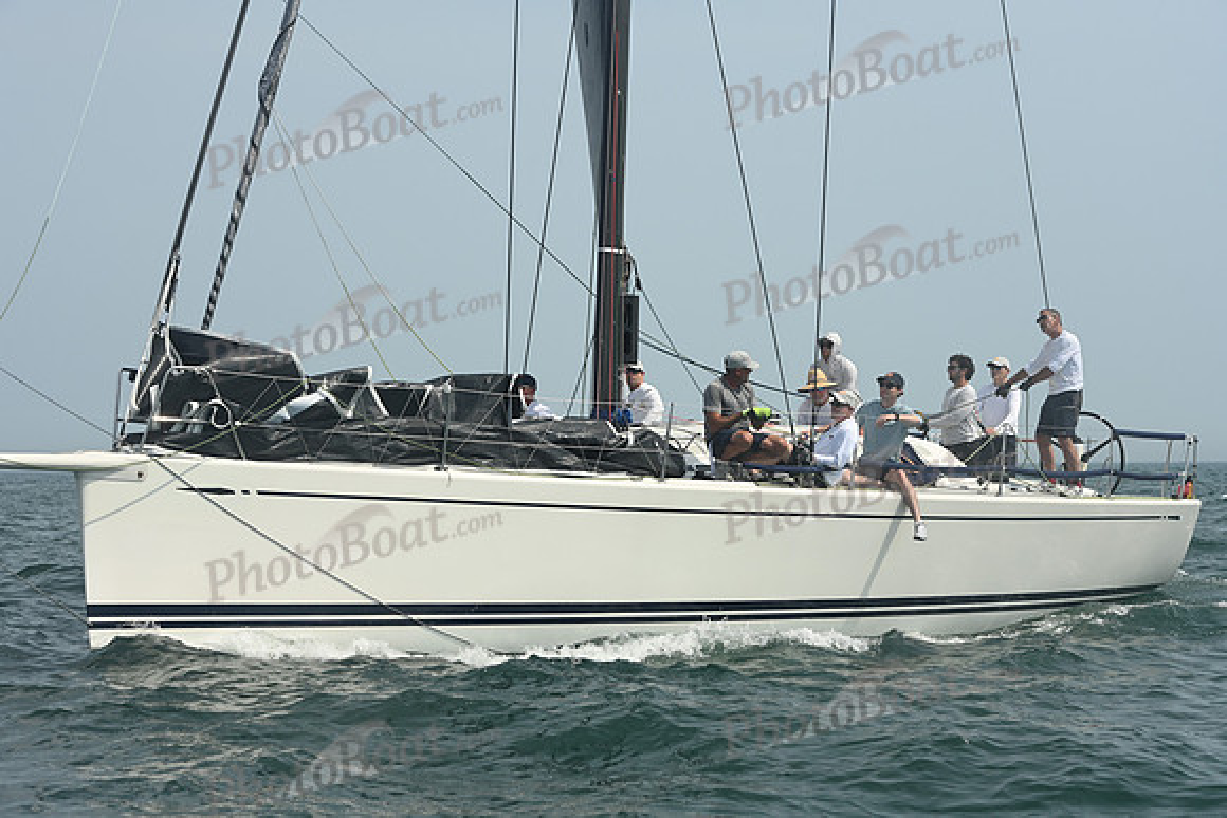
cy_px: 409
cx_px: 614
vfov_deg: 15.9
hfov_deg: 23.6
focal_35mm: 86
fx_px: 2932
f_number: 8
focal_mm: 86
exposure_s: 1/1250
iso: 320
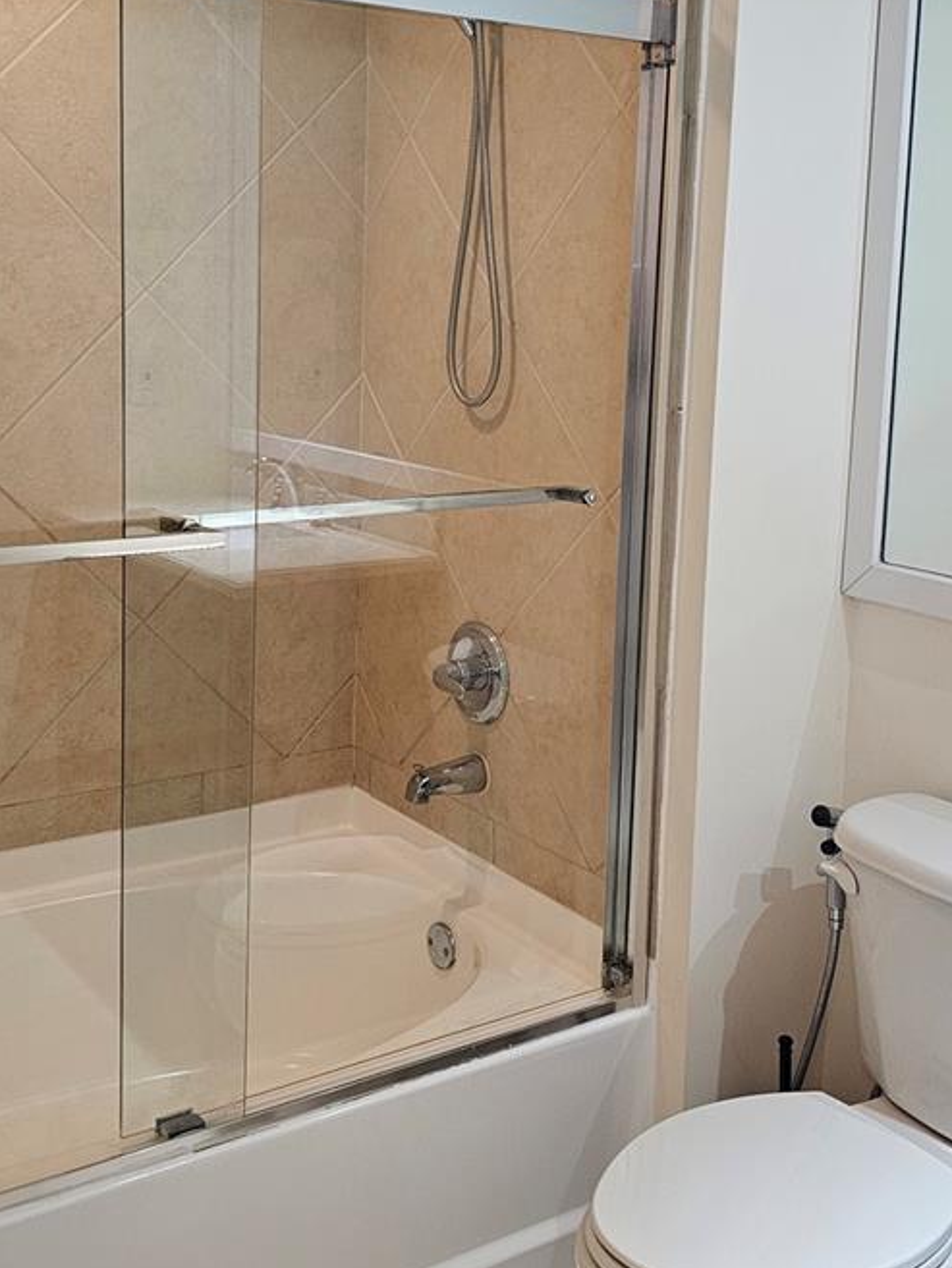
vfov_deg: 44.3
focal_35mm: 42
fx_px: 1540
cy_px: 457
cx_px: 465
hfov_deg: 34.4
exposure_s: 1/120
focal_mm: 6.3
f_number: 1.7
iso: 400
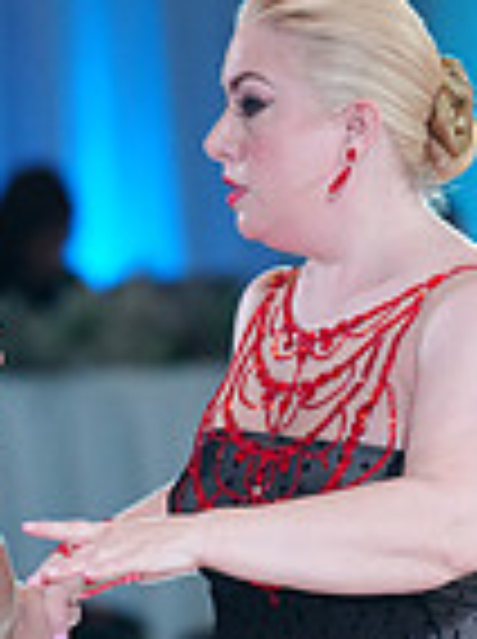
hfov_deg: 2.8
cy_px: 860
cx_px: 209
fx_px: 9878
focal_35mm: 536
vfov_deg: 3.7
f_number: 2.8
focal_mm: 136
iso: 2000
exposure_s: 1/640
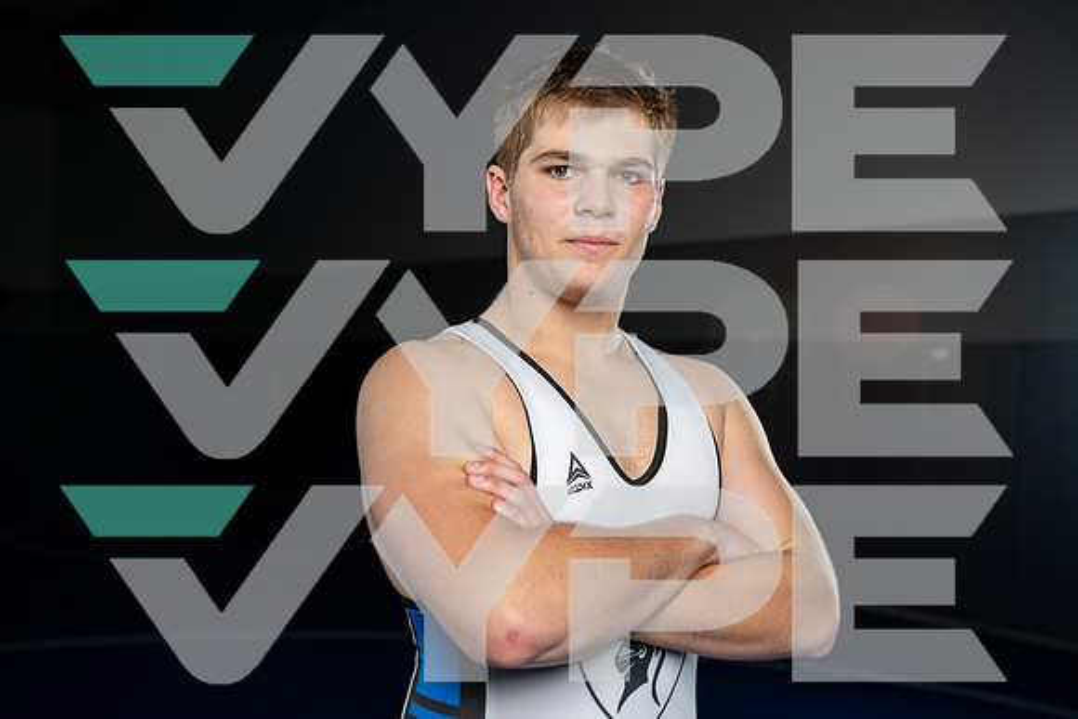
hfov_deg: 49.5
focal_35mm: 39
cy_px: 360
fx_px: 1168
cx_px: 539
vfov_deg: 34.2
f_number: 4
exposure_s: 1/125
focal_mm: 39
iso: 800
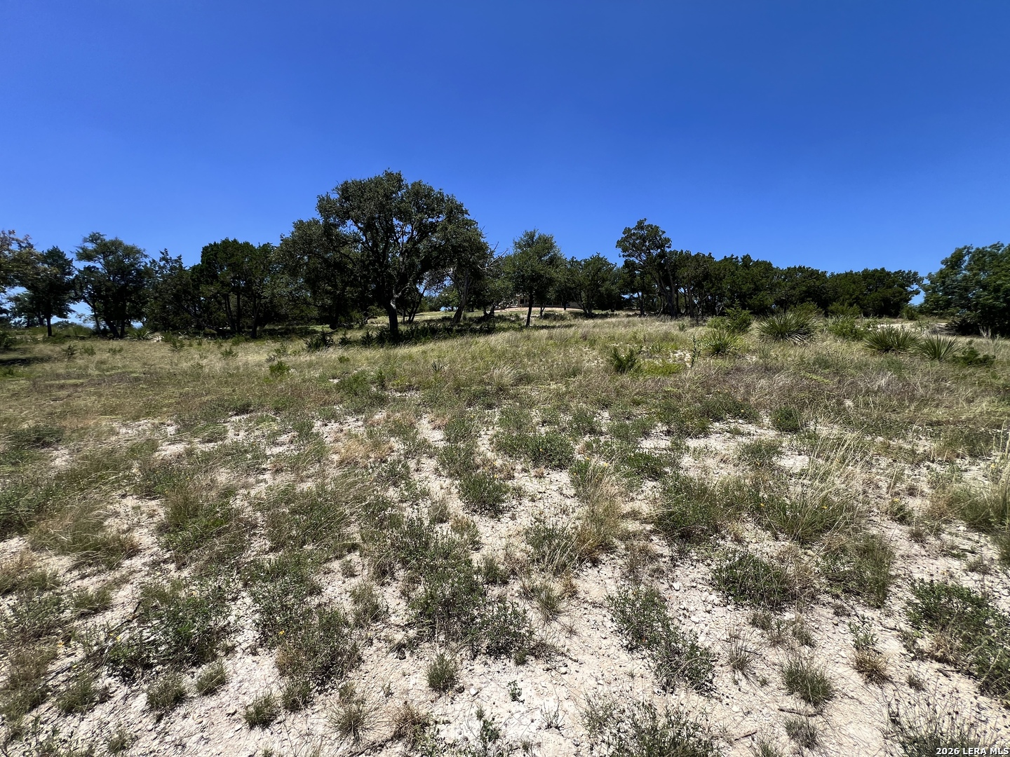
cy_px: 378
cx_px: 505
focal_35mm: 13
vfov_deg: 89.9
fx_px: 379
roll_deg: +0.5
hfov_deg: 106.2
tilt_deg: -0.9
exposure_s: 1/1233
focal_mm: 1.57
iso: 32
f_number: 1.8
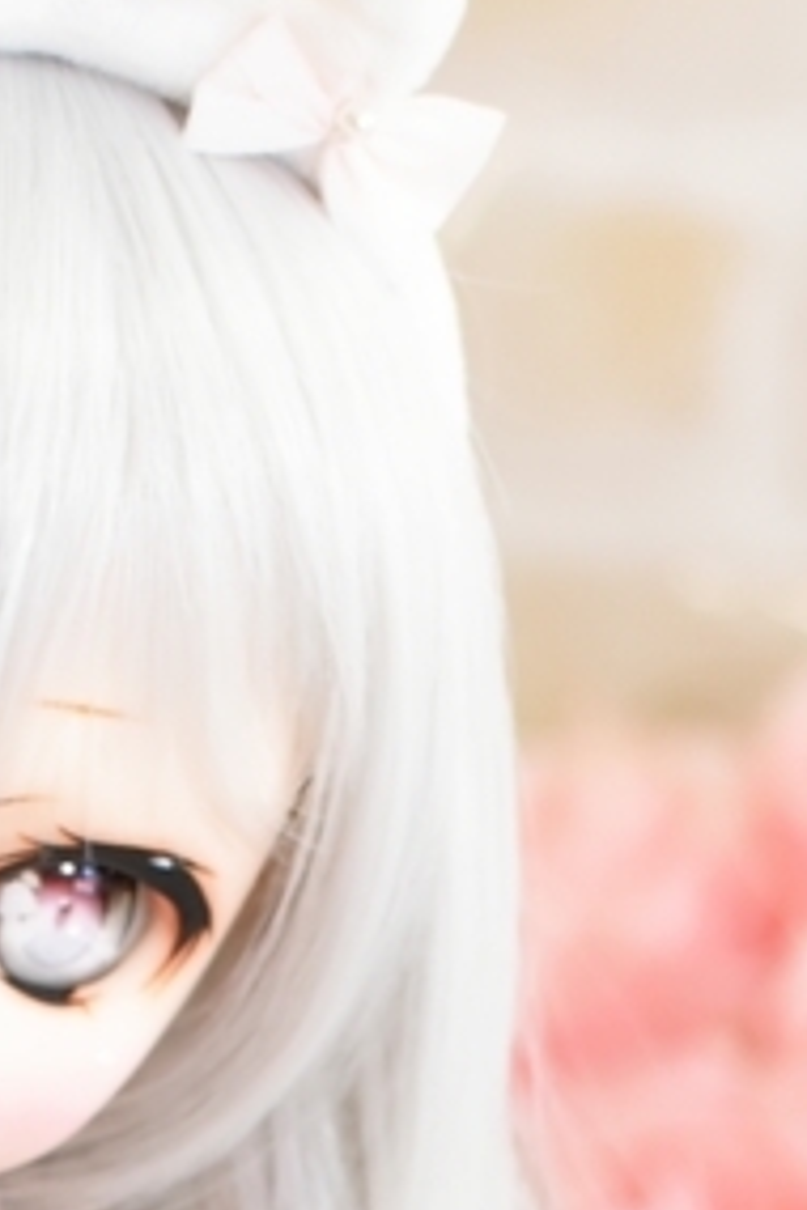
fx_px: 7434
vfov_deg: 8.8
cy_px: 2373
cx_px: 242
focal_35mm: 221
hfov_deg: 6.2
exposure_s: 1/60
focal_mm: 35
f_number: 3.5
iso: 800
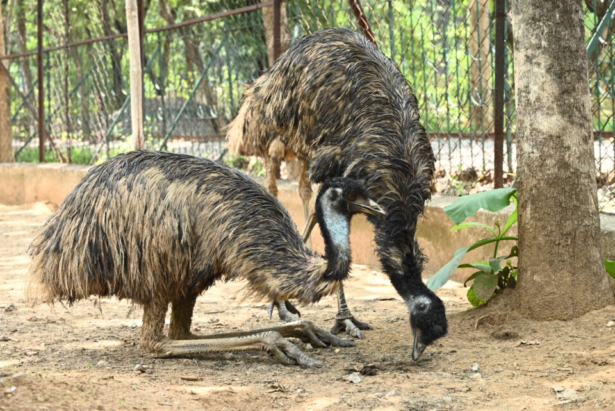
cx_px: 308
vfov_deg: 23.4
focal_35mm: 58
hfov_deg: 34.5
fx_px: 991
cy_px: 206
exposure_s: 1/320
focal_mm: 58
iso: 1000
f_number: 5.6
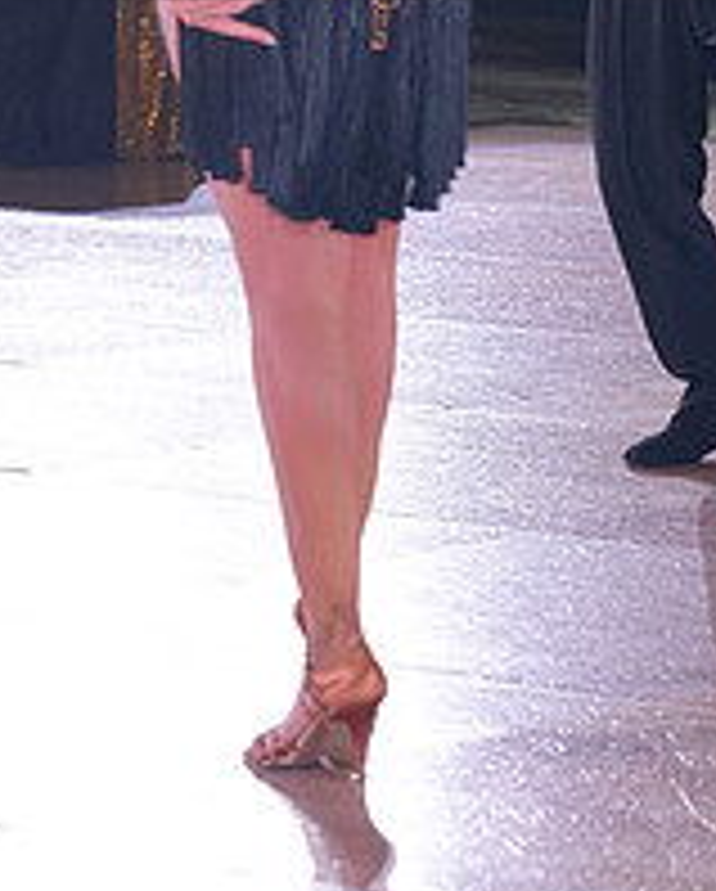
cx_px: 547
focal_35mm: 203
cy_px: -148
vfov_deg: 9.4
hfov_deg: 7.6
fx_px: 5365
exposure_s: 1/400
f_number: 4
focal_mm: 74
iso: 1600
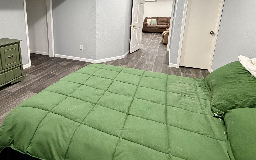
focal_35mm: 23
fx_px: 160
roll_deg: +0.1
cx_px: 95
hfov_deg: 75.7
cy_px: 50
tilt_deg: -14.4
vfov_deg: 51.8
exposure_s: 1/60
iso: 400
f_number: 2.2
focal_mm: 2.22
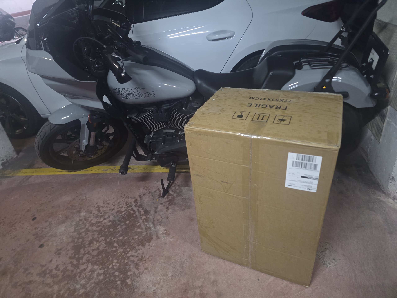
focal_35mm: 23
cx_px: 198
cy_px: 149
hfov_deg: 73.9
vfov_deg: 58.9
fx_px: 264
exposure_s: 1/50
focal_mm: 6.3
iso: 1600
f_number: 1.7
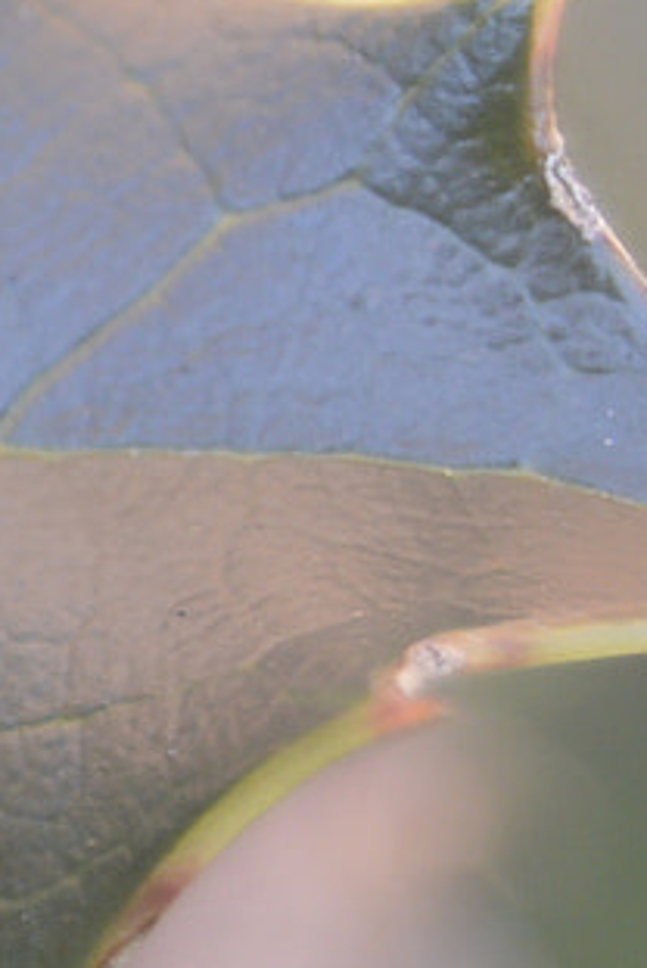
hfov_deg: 3.2
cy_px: 588
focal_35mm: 424
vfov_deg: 4.9
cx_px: -1151
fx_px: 11392
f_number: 5.6
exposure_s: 1/125
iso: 400
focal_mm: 55
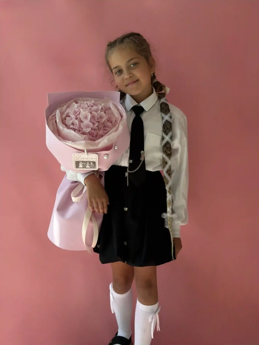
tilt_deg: -10.3
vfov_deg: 39.7
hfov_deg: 30.3
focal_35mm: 48
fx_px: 479
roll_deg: +0.1
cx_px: 130
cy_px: 172
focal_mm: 6.76
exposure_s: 1/437
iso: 64
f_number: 1.78
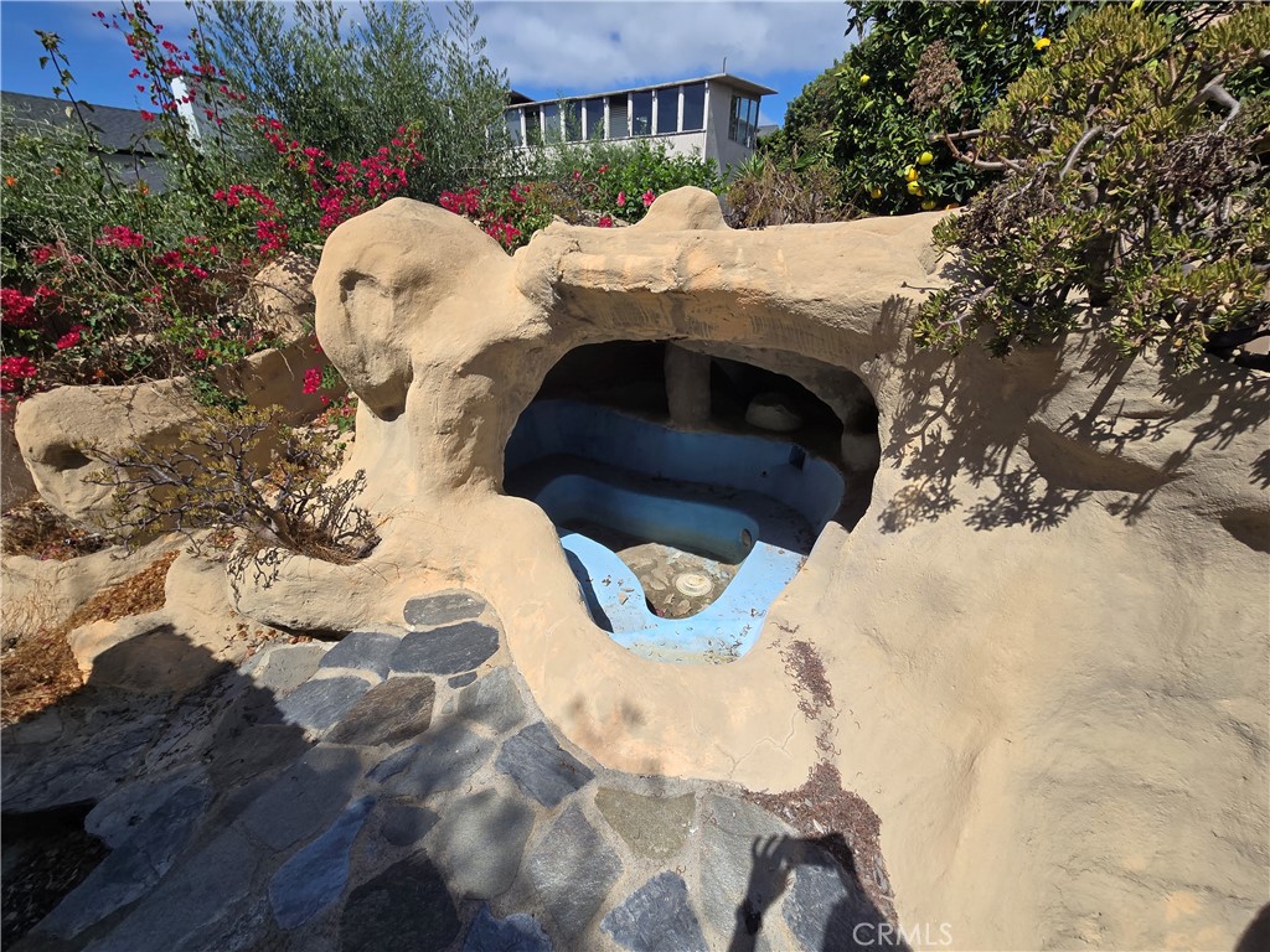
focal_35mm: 13
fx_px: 477
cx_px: 635
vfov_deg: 89.9
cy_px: 476
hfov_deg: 106.2
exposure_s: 1/3203
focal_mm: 2.2
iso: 50
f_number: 2.2
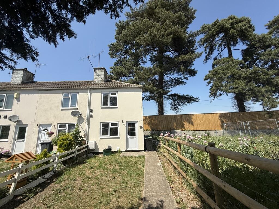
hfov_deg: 102.1
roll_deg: +1.5
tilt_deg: +11.7
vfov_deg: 85.7
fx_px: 113
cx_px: 140
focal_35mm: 14
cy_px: 104
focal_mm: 2.22
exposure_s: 1/2717
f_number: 2.2
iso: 50
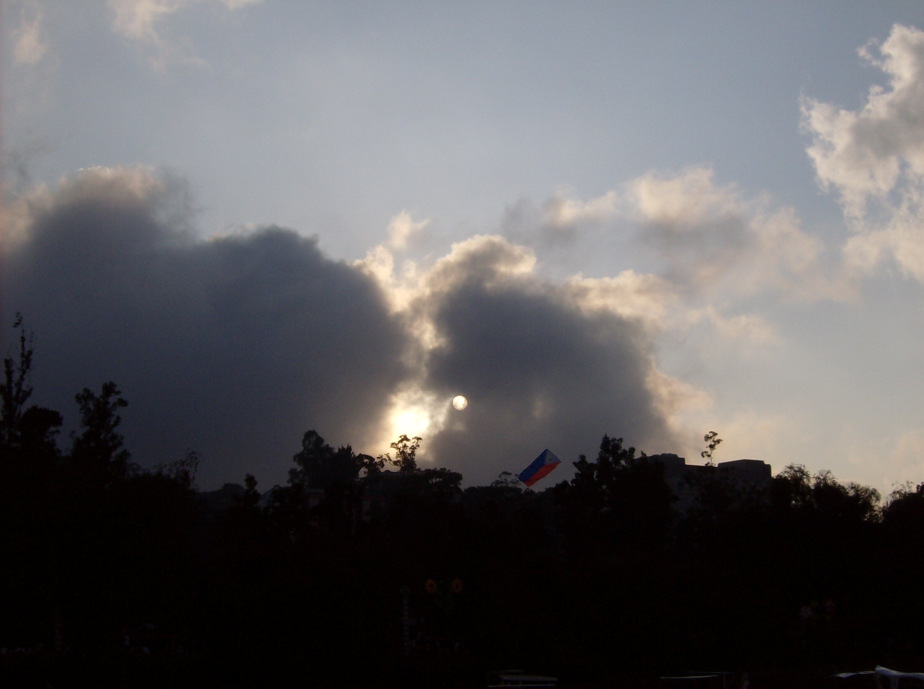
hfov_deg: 34.4
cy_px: 344
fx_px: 1491
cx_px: 462
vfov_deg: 26.0
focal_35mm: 56
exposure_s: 1/2000
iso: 100
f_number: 5.6
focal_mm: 9.3
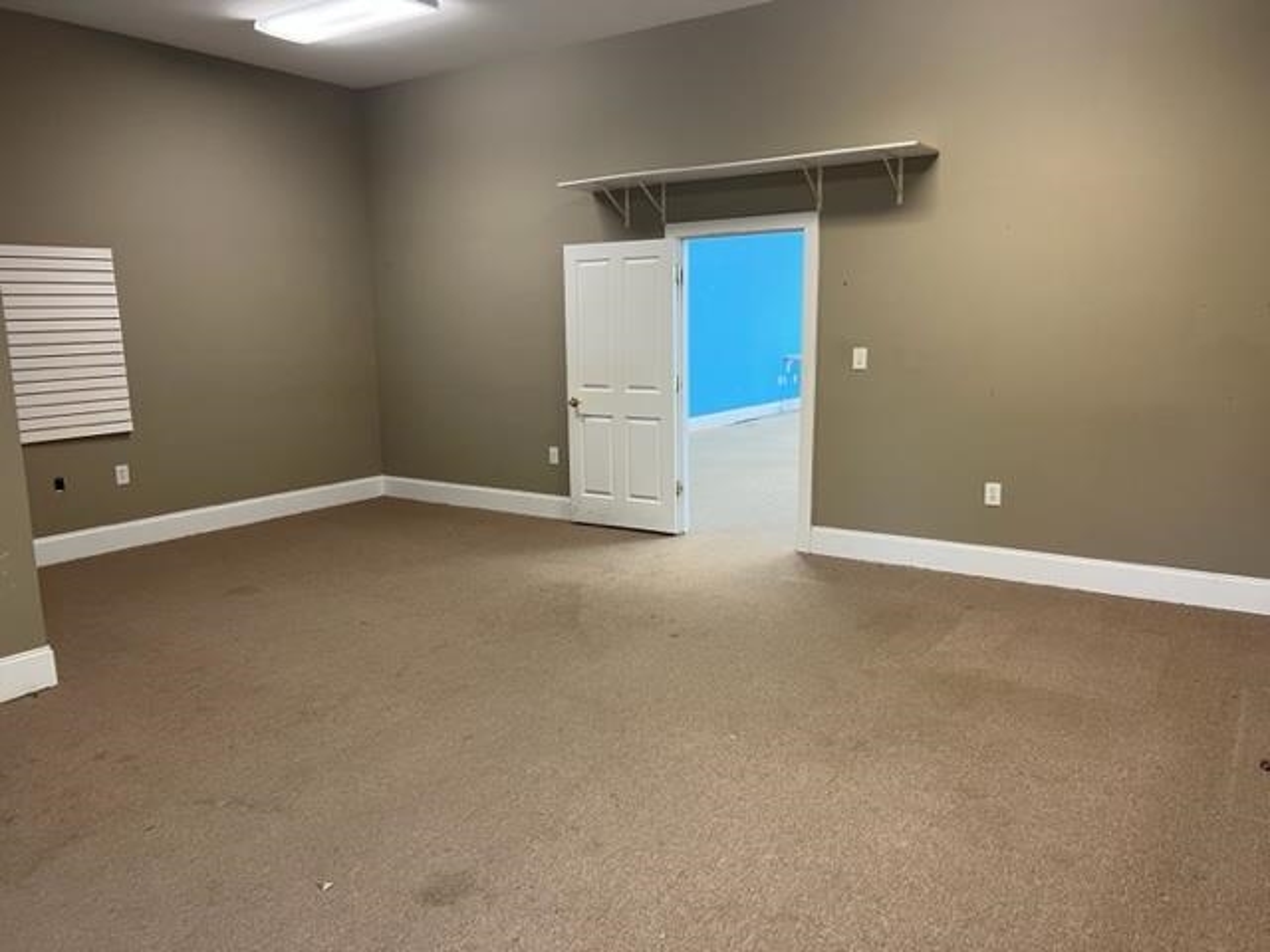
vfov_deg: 53.1
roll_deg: +0.7
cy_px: 476
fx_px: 954
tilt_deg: -9.9
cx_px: 635
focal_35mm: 26
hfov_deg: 67.3
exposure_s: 1/60
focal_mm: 5.7
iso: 80
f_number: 1.5
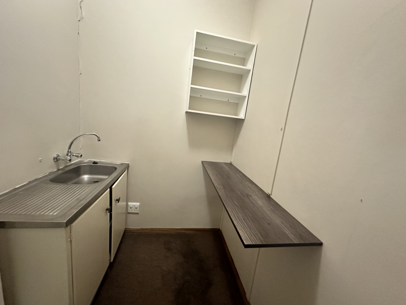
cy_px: 152
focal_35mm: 14
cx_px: 203
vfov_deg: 85.7
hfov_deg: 102.1
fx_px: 164
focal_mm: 2.22
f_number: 2.2
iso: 1250
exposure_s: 1/50
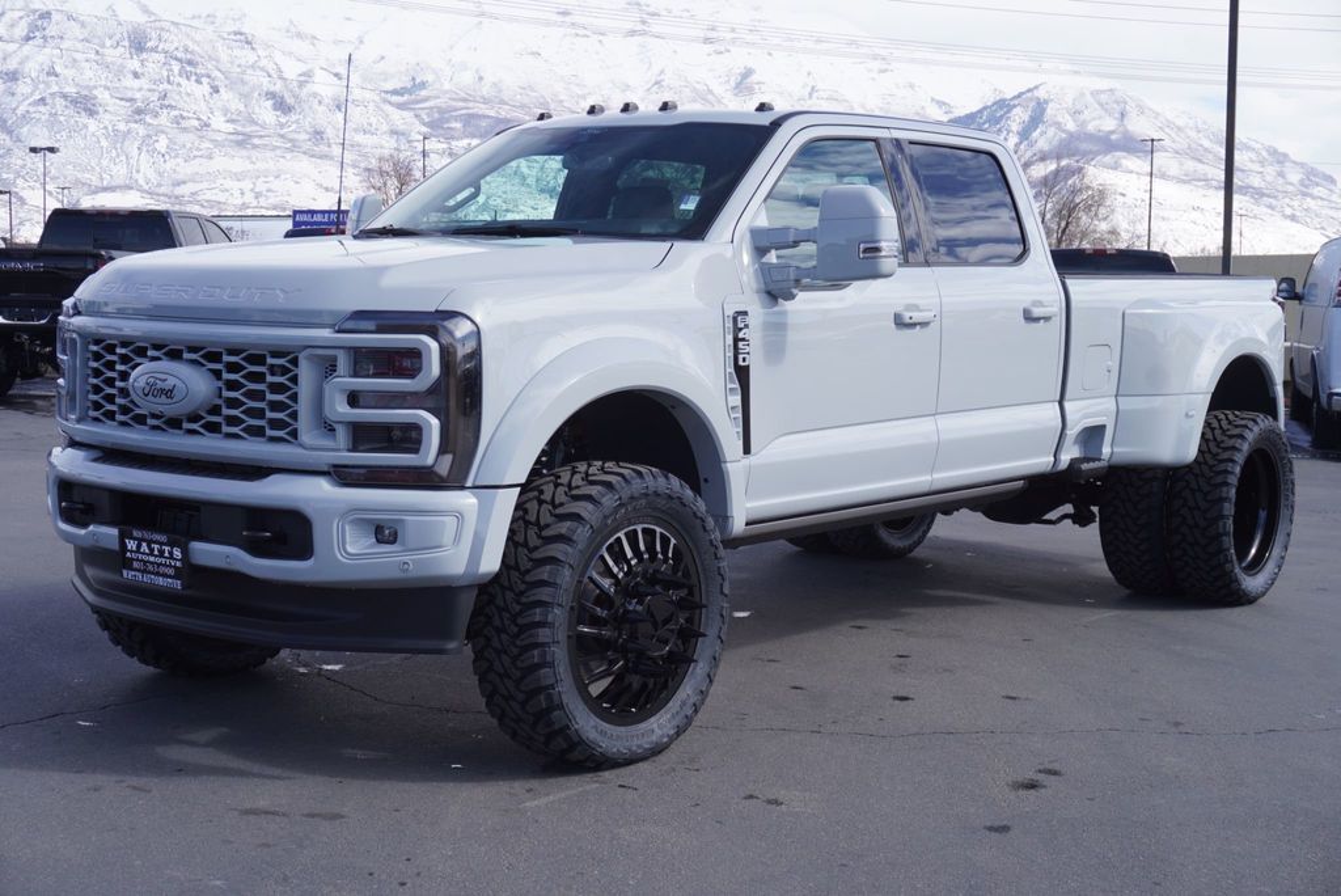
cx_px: 670
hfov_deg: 38.9
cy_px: 448
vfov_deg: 26.5
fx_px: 1901
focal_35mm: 51
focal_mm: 34
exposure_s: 1/200
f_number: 9
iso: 100
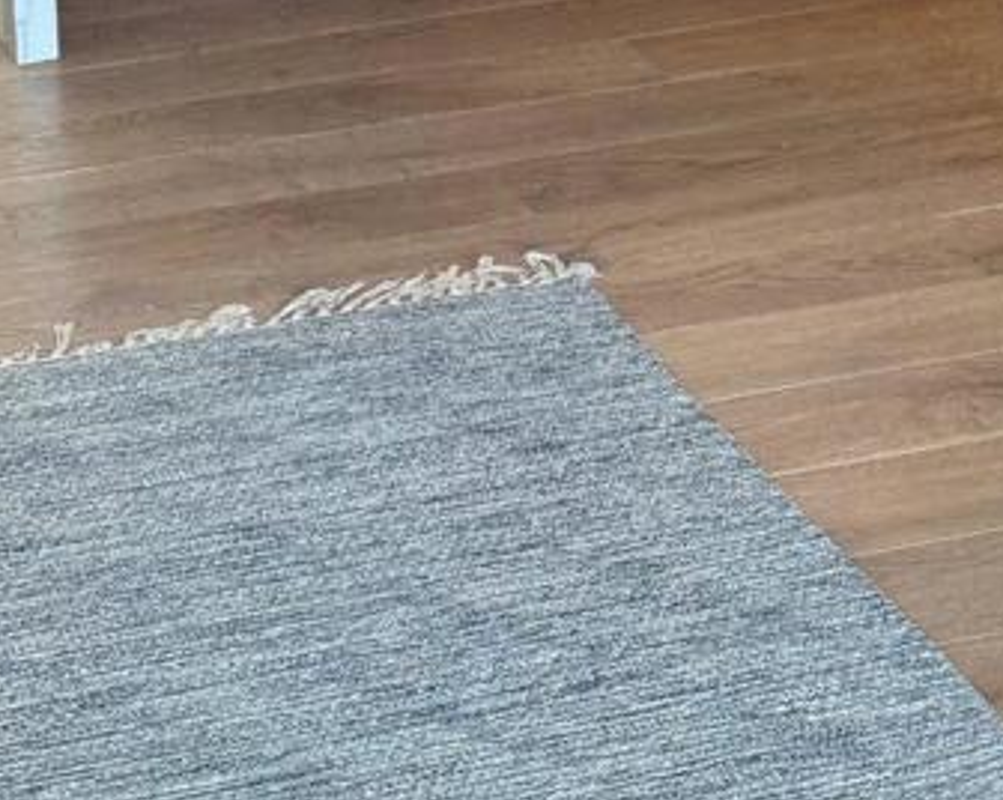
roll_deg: +1.1
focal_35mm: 143
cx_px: 830
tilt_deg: -8.6
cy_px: -582
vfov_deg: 10.2
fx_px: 4240
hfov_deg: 13.4
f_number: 1.78
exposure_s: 1/120
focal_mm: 6.76
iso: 100
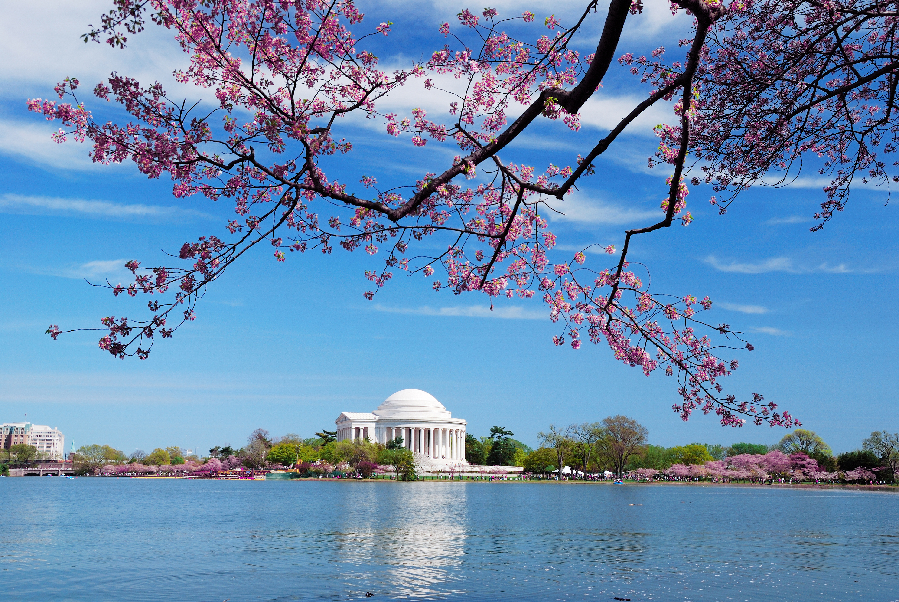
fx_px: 975
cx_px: 450
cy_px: 301
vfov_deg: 34.3
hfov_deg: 49.5
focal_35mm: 39
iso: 100
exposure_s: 1/125
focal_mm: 26
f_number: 10
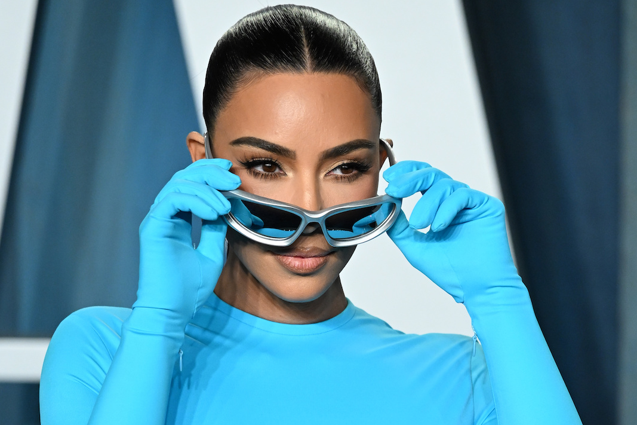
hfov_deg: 15.2
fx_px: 2388
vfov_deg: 10.2
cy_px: 203
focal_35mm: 135
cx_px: 335
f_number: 4
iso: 1600
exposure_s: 1/500
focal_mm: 120
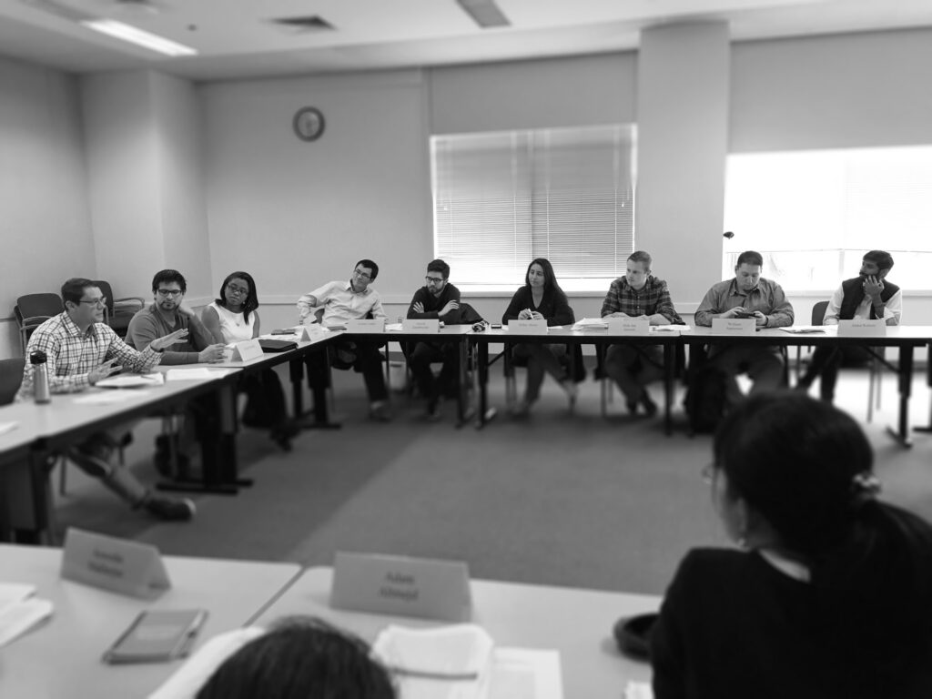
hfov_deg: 61.7
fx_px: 781
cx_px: 466
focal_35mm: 29
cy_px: 350
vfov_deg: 48.2
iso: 50
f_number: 2.2
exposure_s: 1/15
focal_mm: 4.15
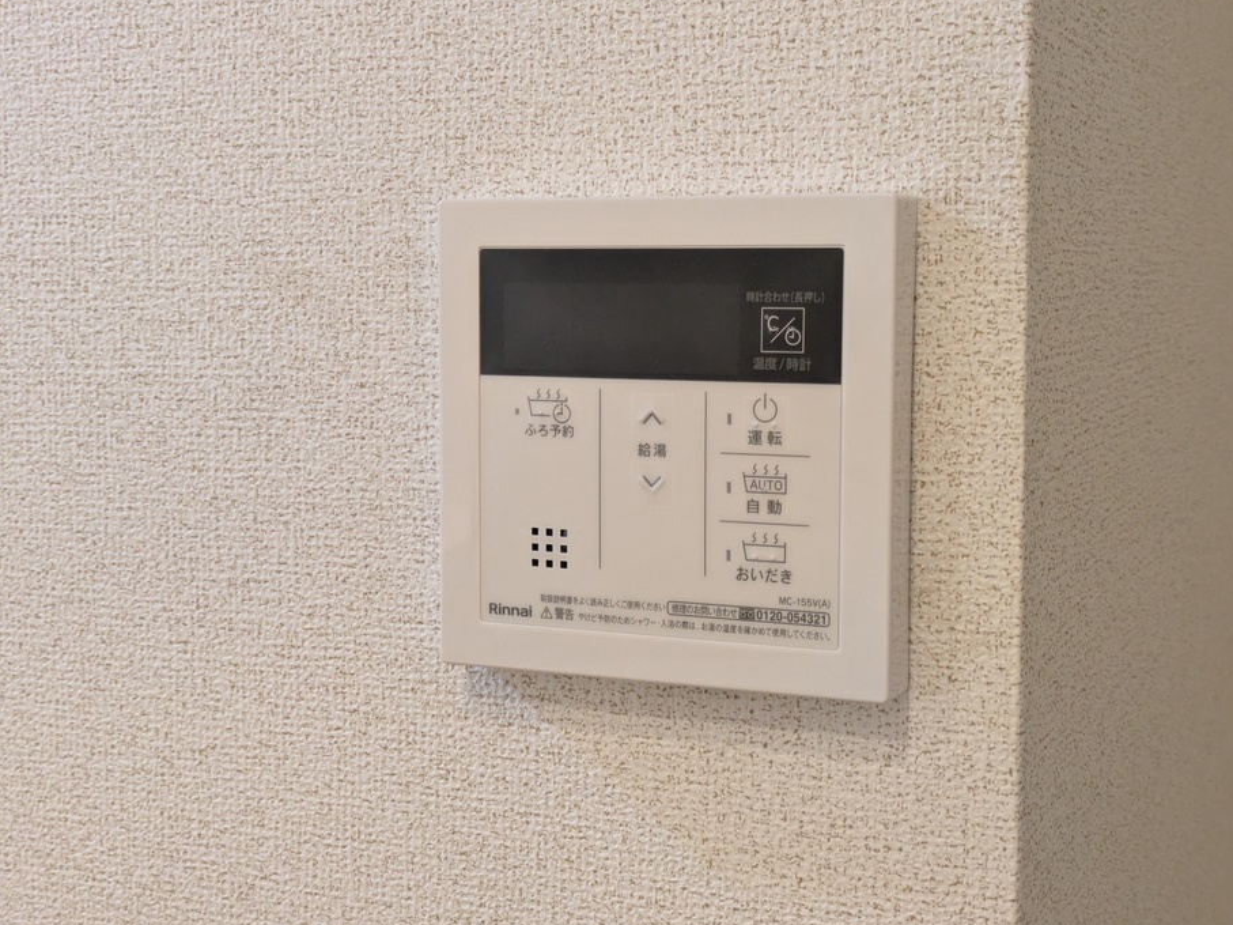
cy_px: 450
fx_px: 1923
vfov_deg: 27.0
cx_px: 650
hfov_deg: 35.5
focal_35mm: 54
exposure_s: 1/100
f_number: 1.89
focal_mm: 5.43
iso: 395
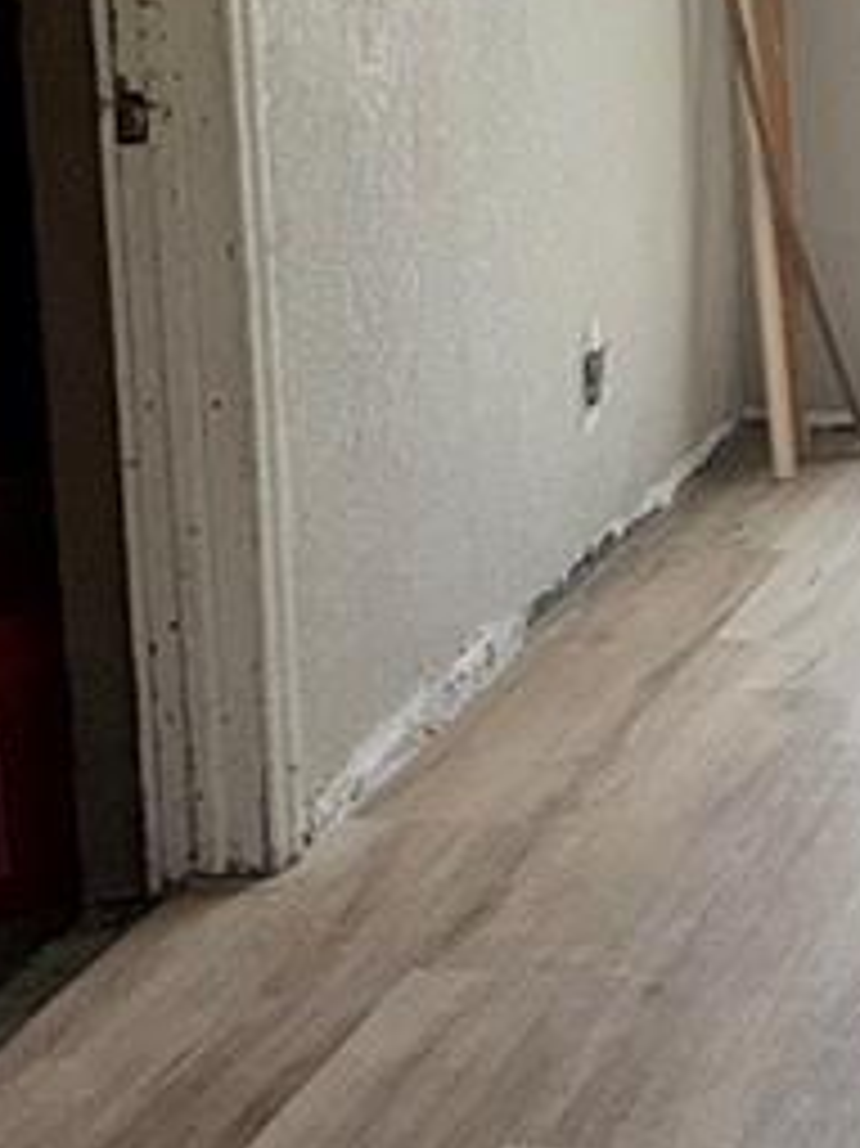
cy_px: 333
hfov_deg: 12.2
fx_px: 3746
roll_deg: -1.7
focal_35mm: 113
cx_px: 1436
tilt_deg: -12.6
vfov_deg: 17.4
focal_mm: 6.76
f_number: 1.78
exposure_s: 1/1637
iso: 50
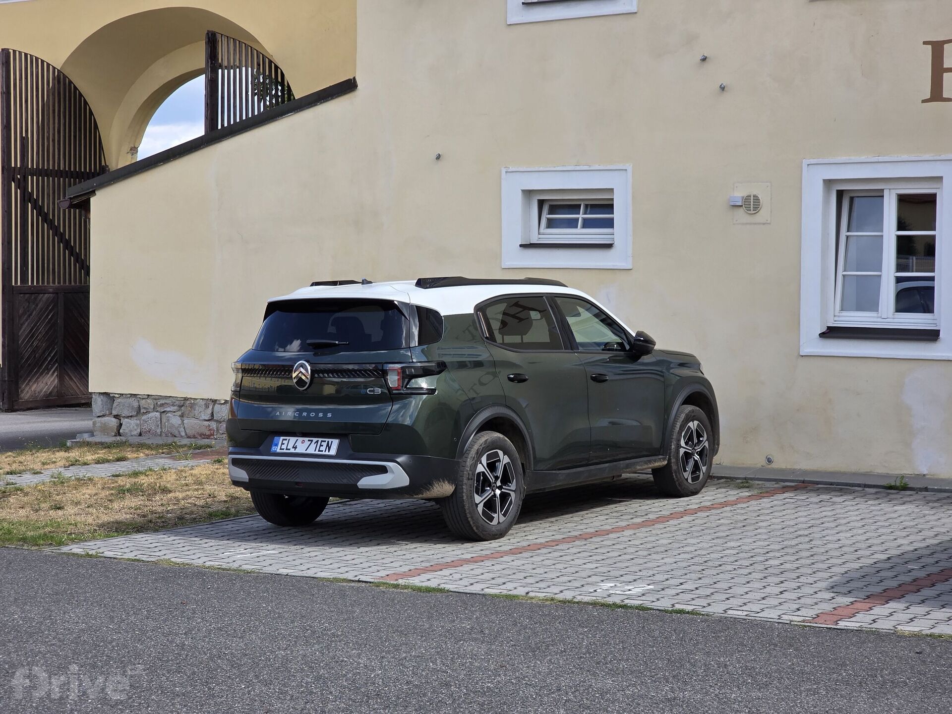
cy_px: 357
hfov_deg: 28.2
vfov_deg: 21.3
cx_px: 476
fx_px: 1898
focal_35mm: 69
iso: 50
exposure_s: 1/832
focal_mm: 7.9
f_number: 2.4
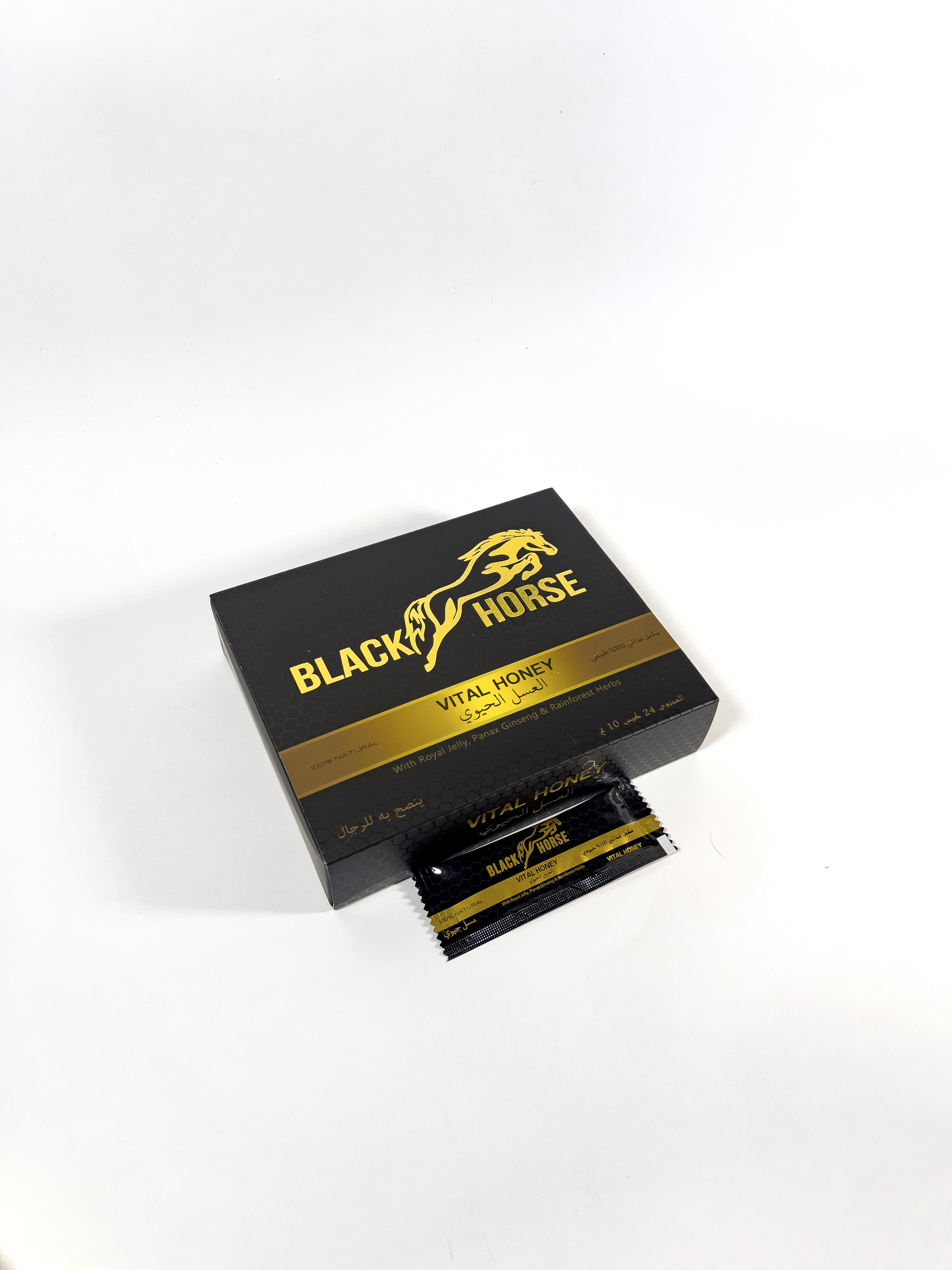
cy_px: 635
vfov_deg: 67.3
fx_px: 953
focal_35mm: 26
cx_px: 476
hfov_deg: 53.1
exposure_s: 1/120
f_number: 1.5
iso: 100
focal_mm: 5.7
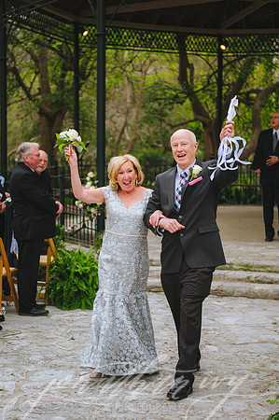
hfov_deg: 19.4
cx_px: 140
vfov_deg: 28.9
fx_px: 816
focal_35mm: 70
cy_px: 210
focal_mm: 70
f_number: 2.8
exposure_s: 1/1600
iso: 400
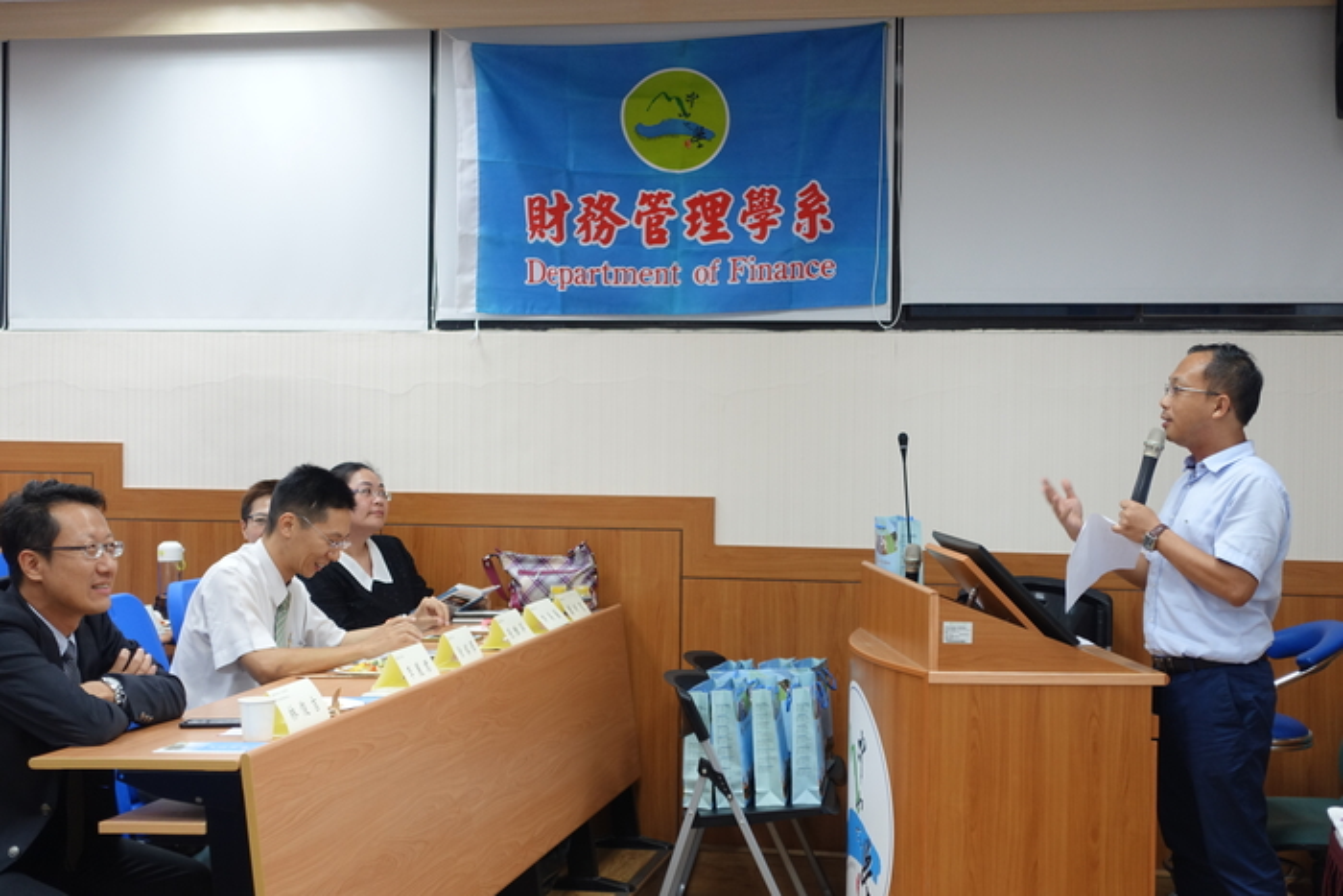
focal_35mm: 55
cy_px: 448
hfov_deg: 36.2
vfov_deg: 24.6
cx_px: 672
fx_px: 2052
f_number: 2.8
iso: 250
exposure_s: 1/60
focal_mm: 20.25
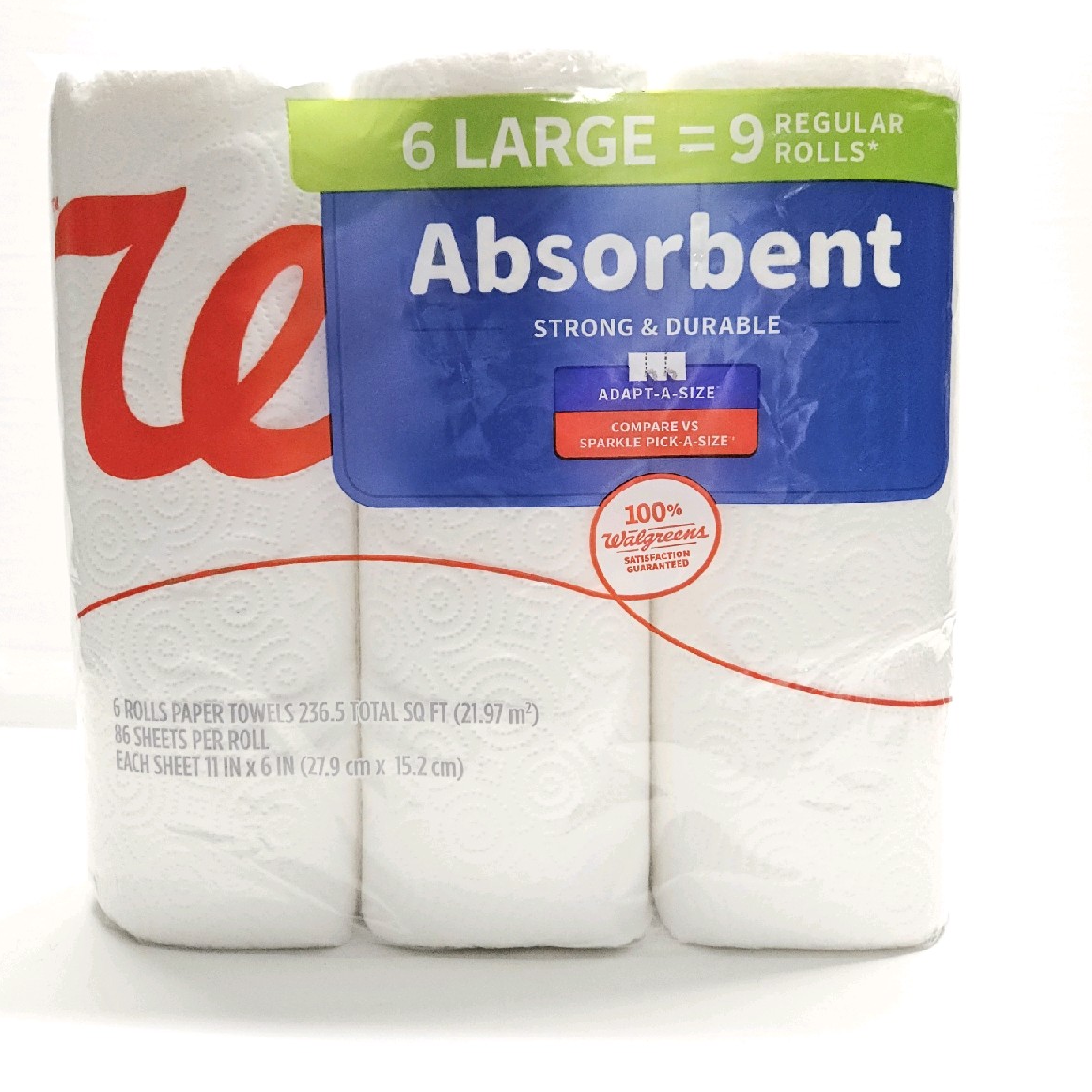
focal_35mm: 28
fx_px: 999
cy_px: 467
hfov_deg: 57.3
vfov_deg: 57.1
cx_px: 530
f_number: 1.8
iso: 640
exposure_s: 1/120
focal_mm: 5.4
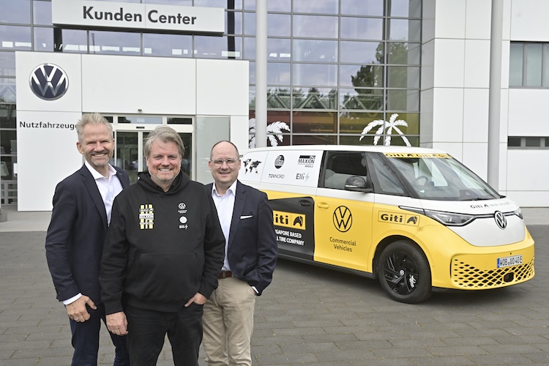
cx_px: 274
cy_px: 183
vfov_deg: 33.4
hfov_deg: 48.5
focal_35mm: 40
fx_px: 610
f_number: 8
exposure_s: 1/500
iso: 320
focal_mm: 40
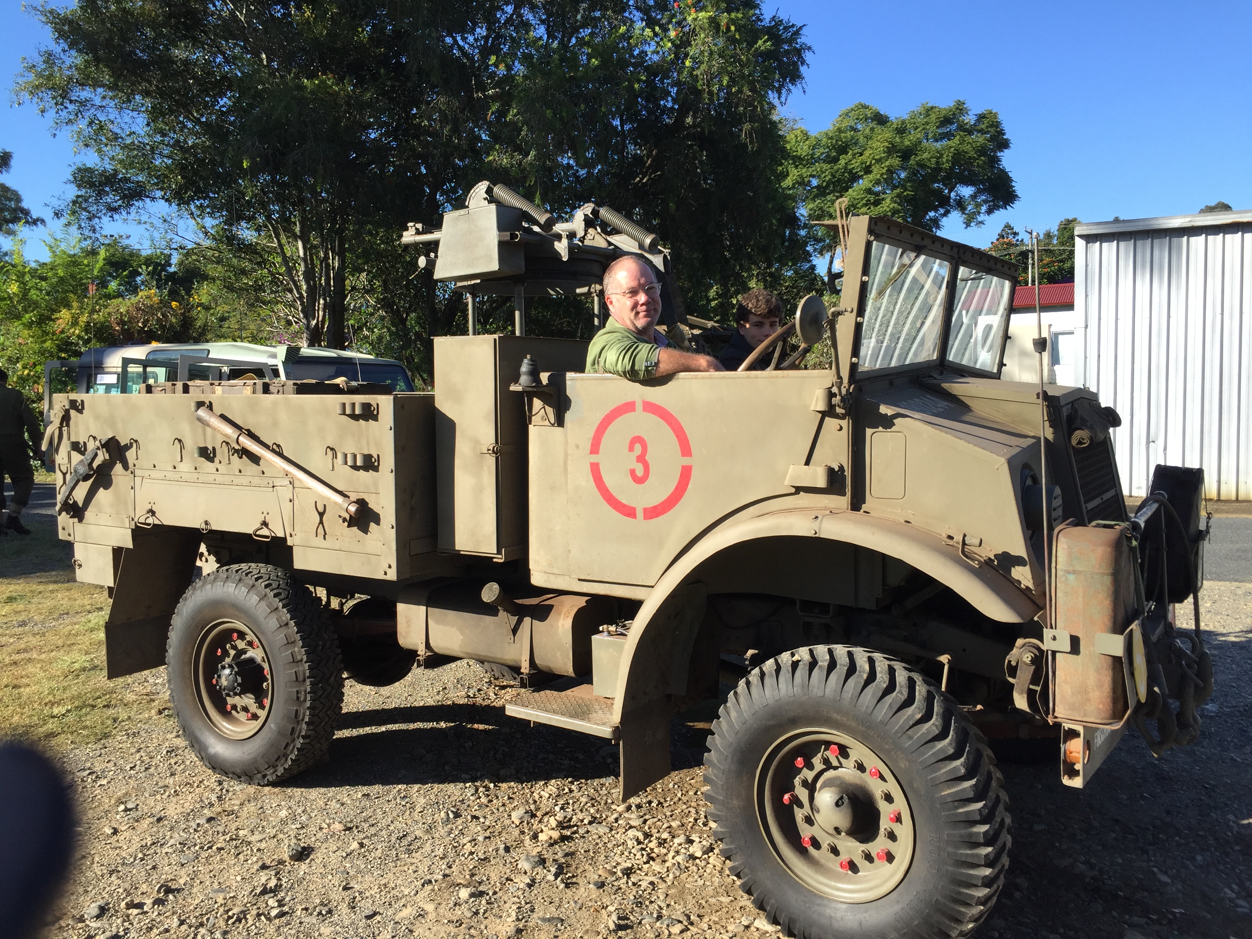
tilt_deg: -3.9
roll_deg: +0.4
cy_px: 470
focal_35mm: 29
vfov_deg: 48.2
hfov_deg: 61.7
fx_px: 1049
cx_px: 626
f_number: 2.2
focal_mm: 4.15
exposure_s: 1/879
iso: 32
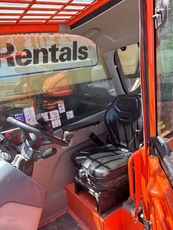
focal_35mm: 26
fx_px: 173
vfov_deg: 67.3
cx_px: 86
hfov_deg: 53.1
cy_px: 115
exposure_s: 1/277
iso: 50
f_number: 1.6
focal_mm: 5.96
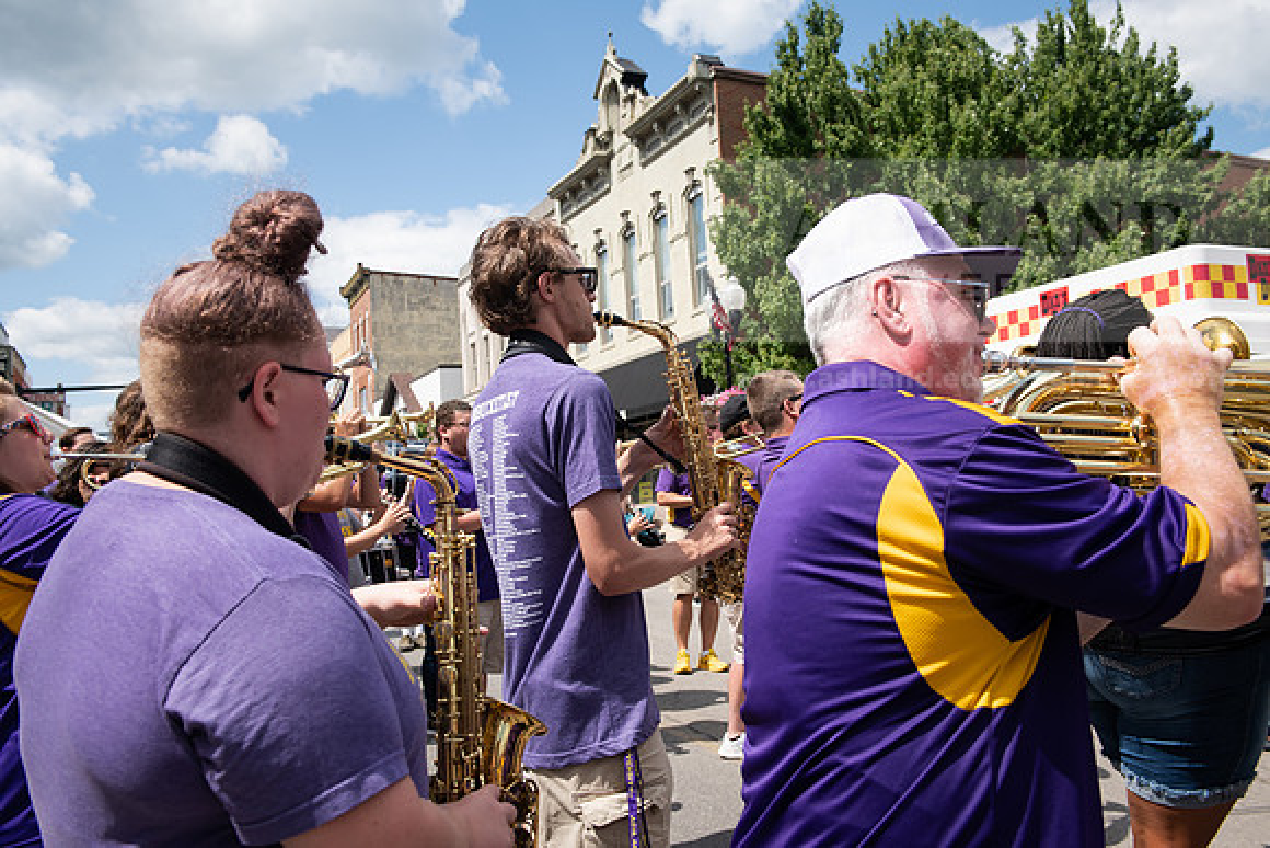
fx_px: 1129
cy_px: 424
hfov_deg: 58.7
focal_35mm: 32
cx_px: 635
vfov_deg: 41.1
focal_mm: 32
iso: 200
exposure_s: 1/640
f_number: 6.3
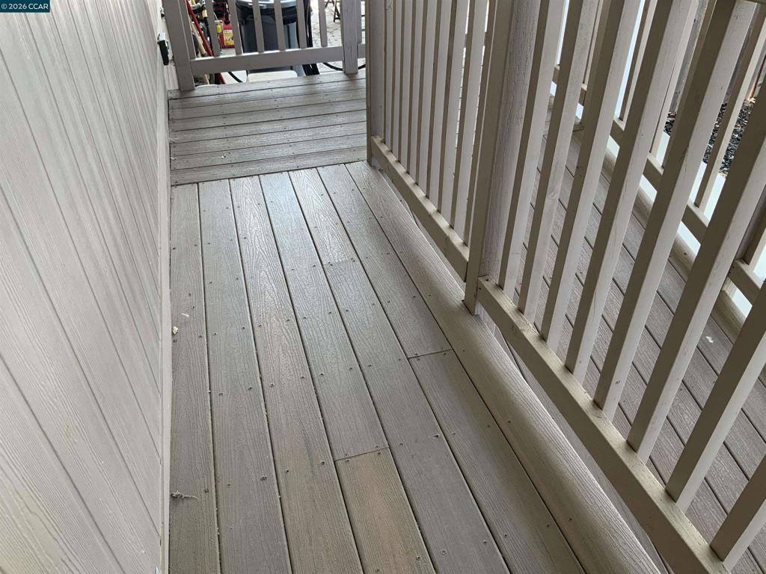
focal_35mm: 29
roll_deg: +1.0
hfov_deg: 61.7
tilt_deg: -41.0
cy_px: 287
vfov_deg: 48.2
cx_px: 383
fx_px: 642
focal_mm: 3
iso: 40
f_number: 1.8
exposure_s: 1/120
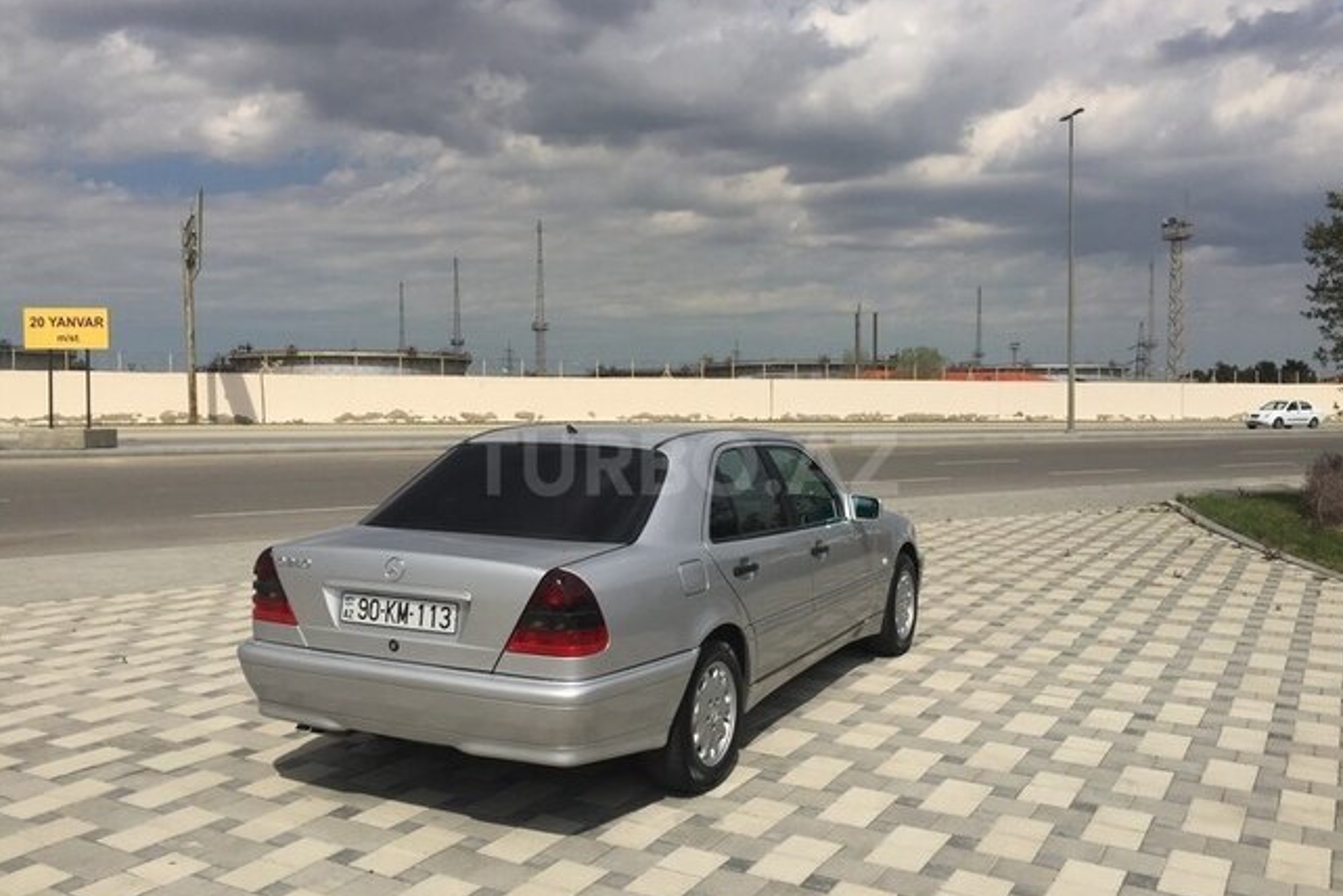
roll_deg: -0.1
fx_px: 1156
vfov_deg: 42.3
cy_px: 464
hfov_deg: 60.3
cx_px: 684
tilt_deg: -4.0
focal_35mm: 31
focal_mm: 4.15
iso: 32
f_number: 2.2
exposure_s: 1/4950
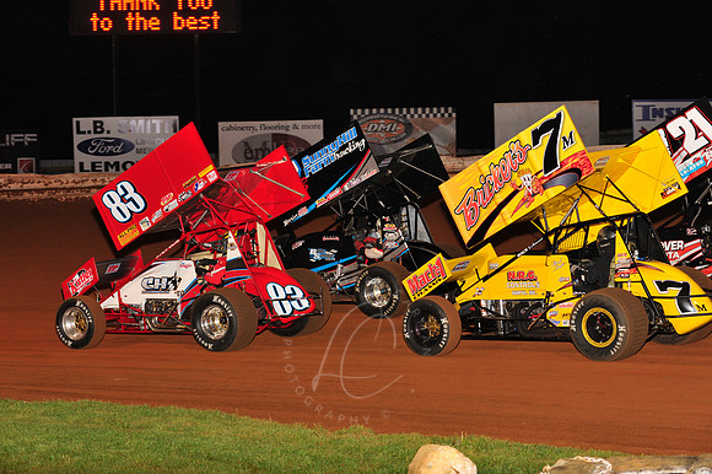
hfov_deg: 20.4
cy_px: 237
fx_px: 1977
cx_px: 356
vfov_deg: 13.7
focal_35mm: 100
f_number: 6.3
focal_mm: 100
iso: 1000
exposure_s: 1/320
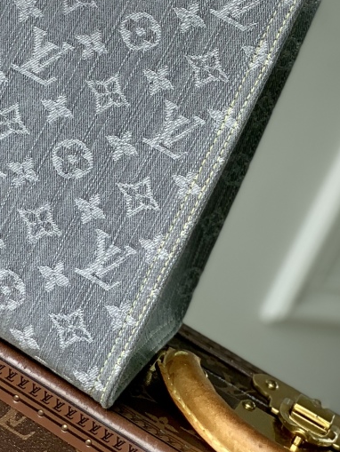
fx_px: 1924
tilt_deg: -7.1
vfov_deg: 12.9
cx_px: -36
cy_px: -173
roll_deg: -24.9
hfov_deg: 10.0
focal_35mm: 147
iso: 16
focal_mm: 6
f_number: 2.4
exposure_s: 1/224
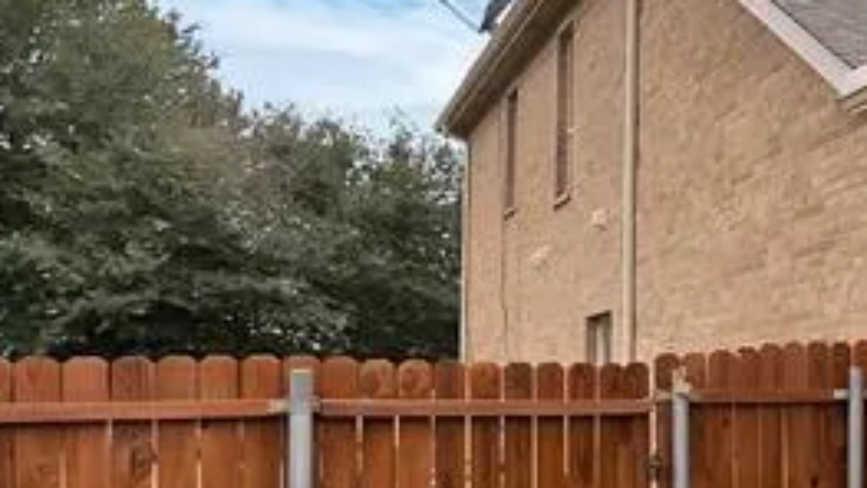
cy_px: 407
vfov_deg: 24.0
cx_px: 1507
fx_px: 1127
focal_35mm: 49
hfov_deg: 23.6
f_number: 9
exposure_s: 1/50
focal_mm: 12
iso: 640
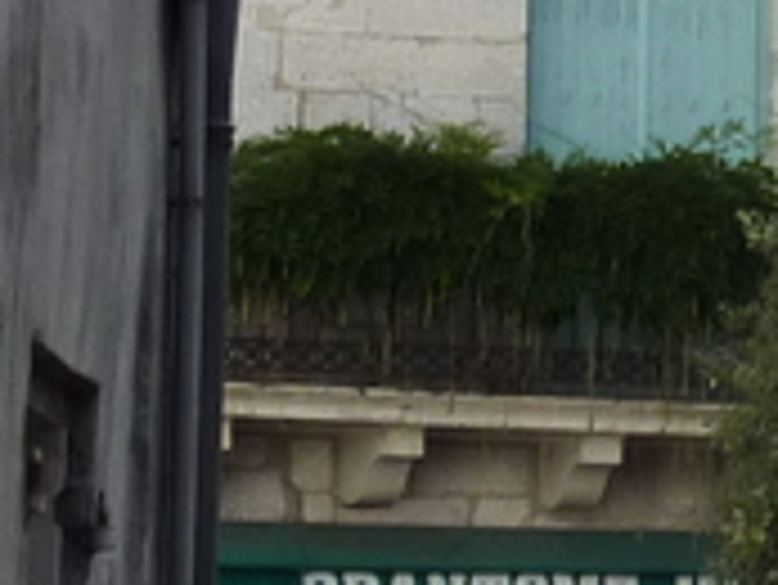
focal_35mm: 312
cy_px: 22
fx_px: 7017
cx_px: 2159
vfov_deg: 4.8
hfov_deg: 6.0
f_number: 4
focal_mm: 7.3
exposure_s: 1/320
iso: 125
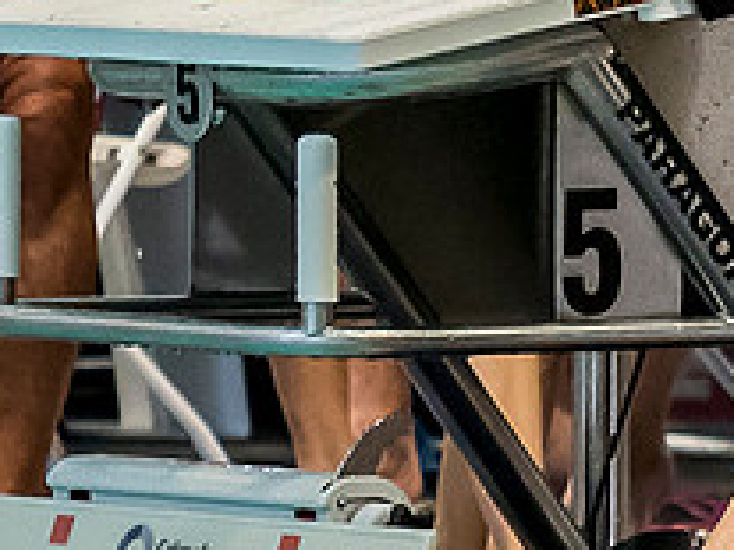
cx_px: 1792
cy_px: 301
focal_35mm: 778
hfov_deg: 2.5
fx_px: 16487
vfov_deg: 1.9
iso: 2000
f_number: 2.8
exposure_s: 1/320
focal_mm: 64
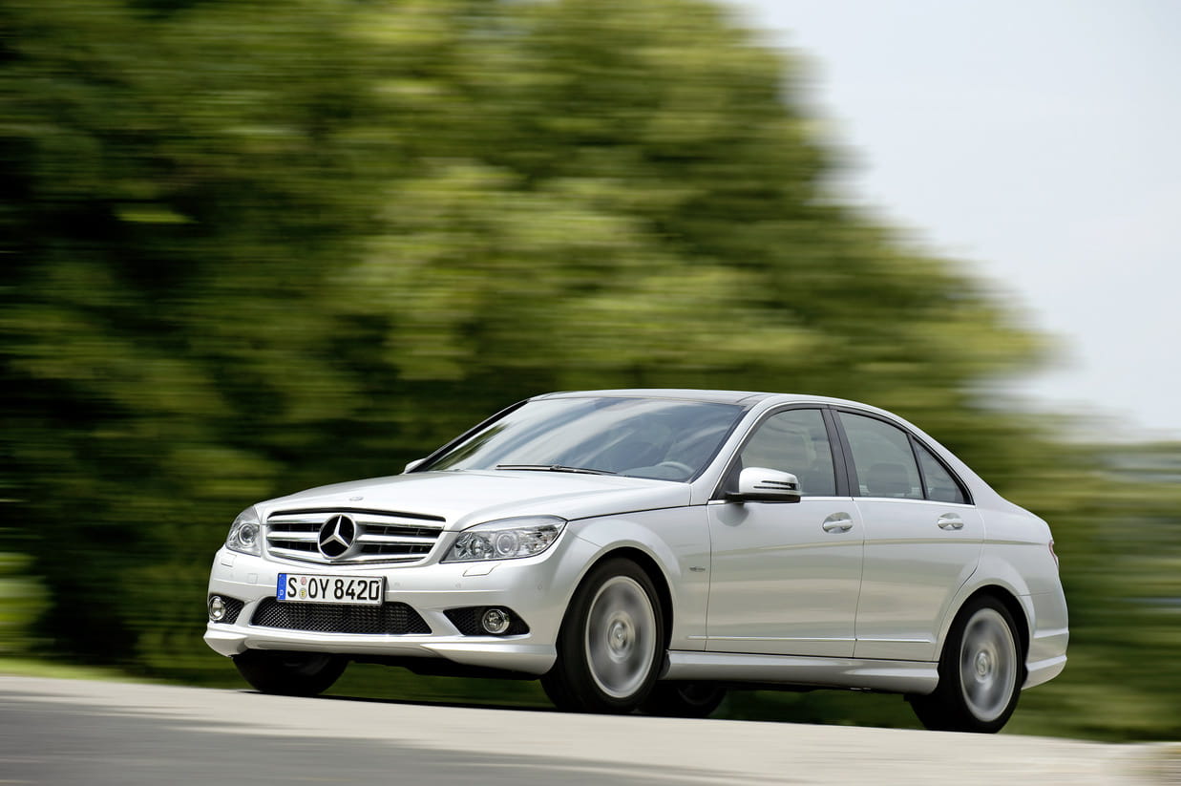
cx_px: 590
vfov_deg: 9.1
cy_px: 393
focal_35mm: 150
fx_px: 4917
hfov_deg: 13.7
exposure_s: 1/800
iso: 200
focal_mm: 150
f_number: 5
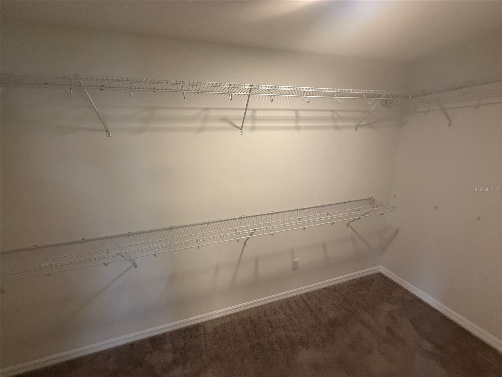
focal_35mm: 14
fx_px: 203
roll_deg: +2.7
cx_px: 251
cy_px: 188
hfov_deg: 102.1
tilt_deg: -9.4
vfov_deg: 85.7
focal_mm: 2.22
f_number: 2.2
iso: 320
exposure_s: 1/120
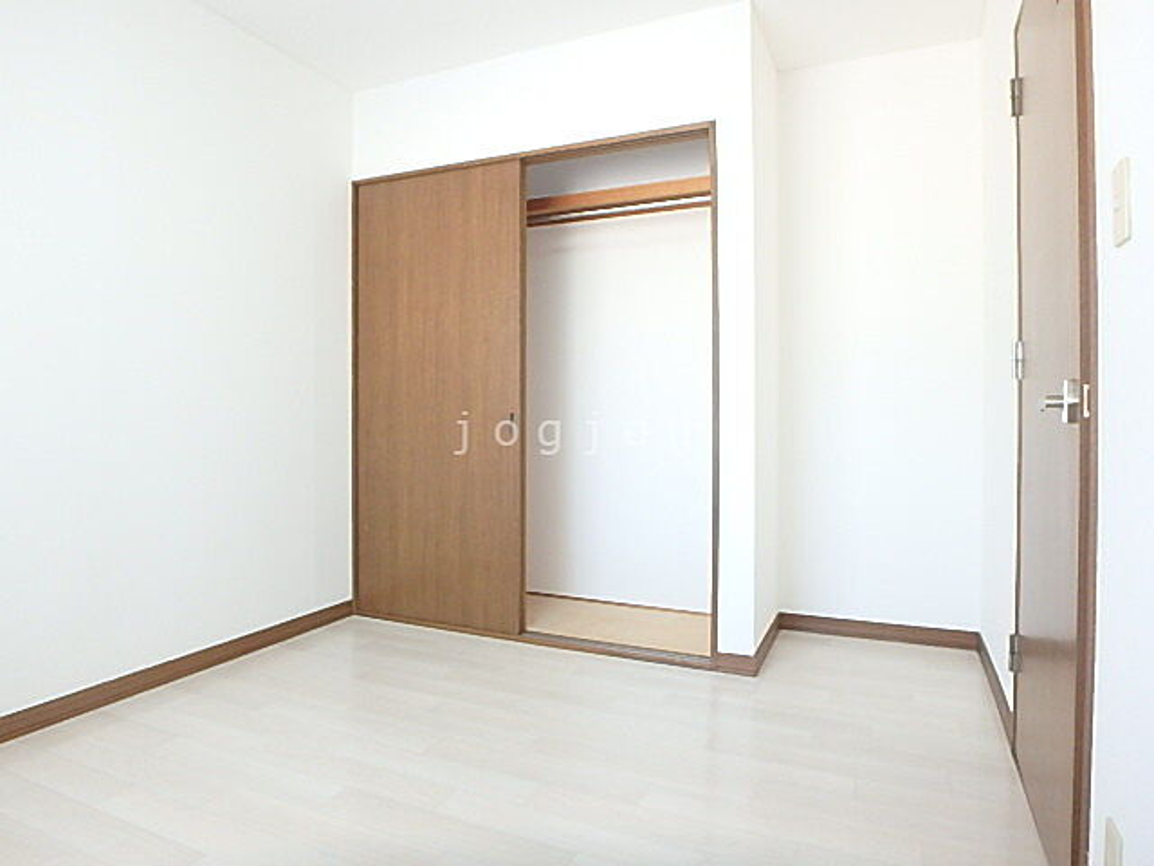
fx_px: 700
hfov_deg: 79.0
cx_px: 577
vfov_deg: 63.4
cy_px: 433
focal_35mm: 21
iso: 200
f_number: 3.5
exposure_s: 1/50
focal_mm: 3.7
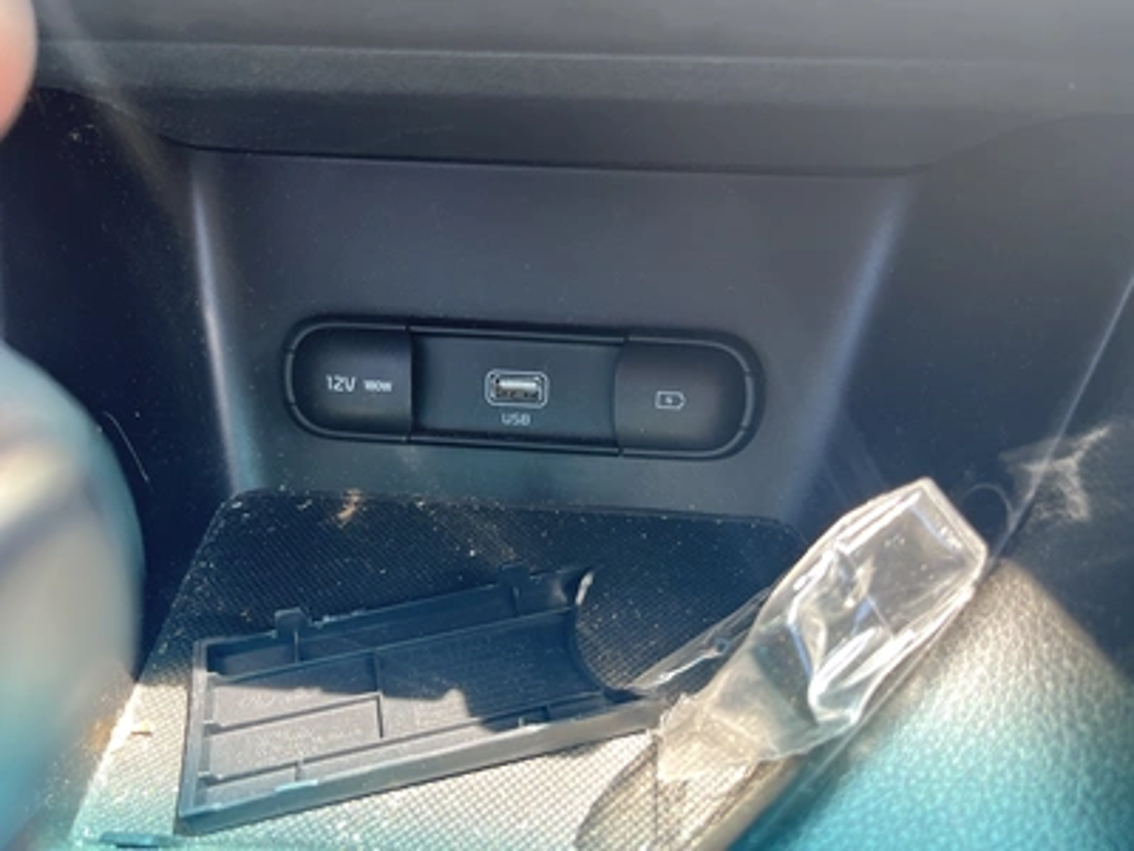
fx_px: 852
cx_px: 567
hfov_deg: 67.3
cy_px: 426
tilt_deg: -38.5
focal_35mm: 26
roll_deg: +0.2
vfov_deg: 53.1
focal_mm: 5.1
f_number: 1.6
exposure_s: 1/112
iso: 125
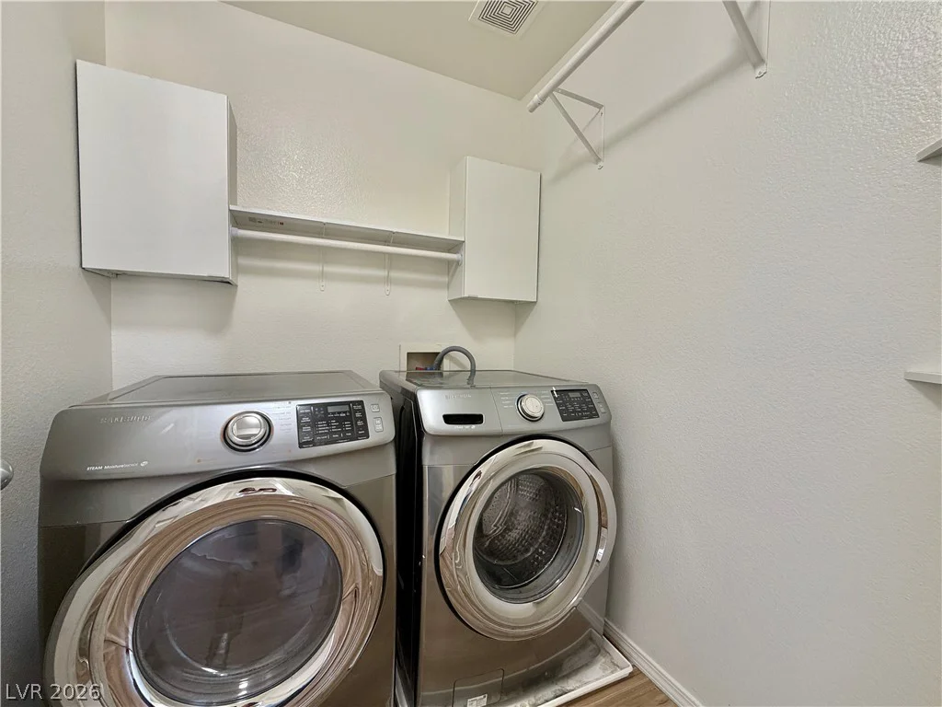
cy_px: 354
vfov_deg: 85.7
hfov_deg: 102.1
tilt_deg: -3.2
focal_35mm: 14
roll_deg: -1.3
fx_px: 381
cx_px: 471
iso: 200
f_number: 2.2
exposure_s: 1/60
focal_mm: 2.22
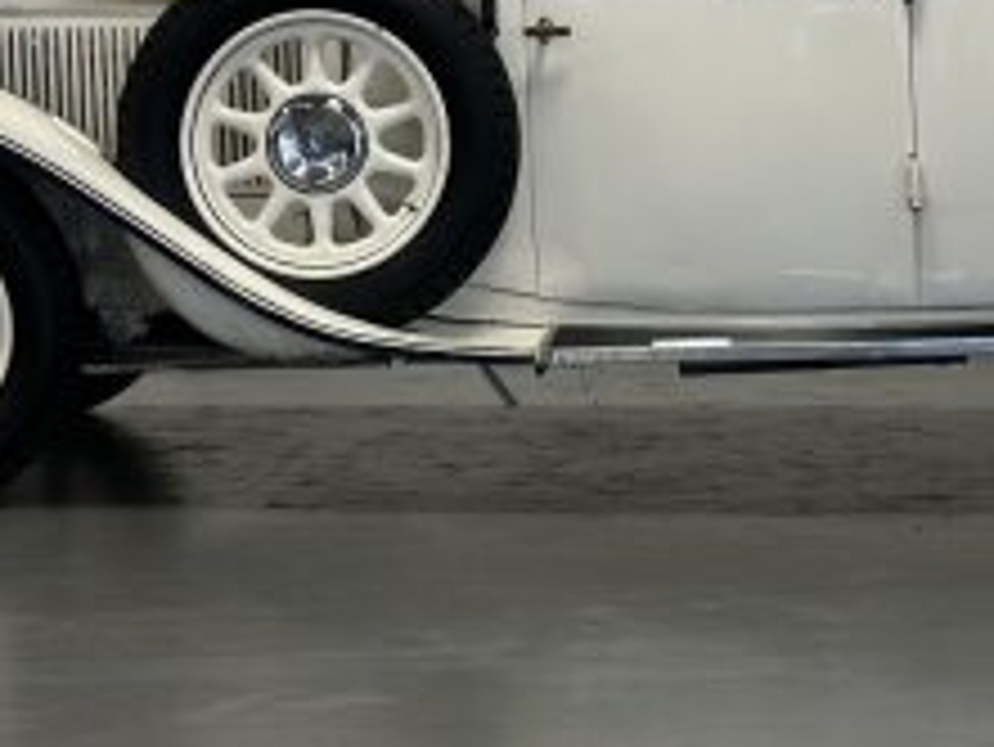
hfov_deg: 14.1
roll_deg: +0.0
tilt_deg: -4.2
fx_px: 3994
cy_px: 117
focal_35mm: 139
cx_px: 742
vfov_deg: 10.6
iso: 64
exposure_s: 1/50
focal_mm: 6.86
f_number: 1.78
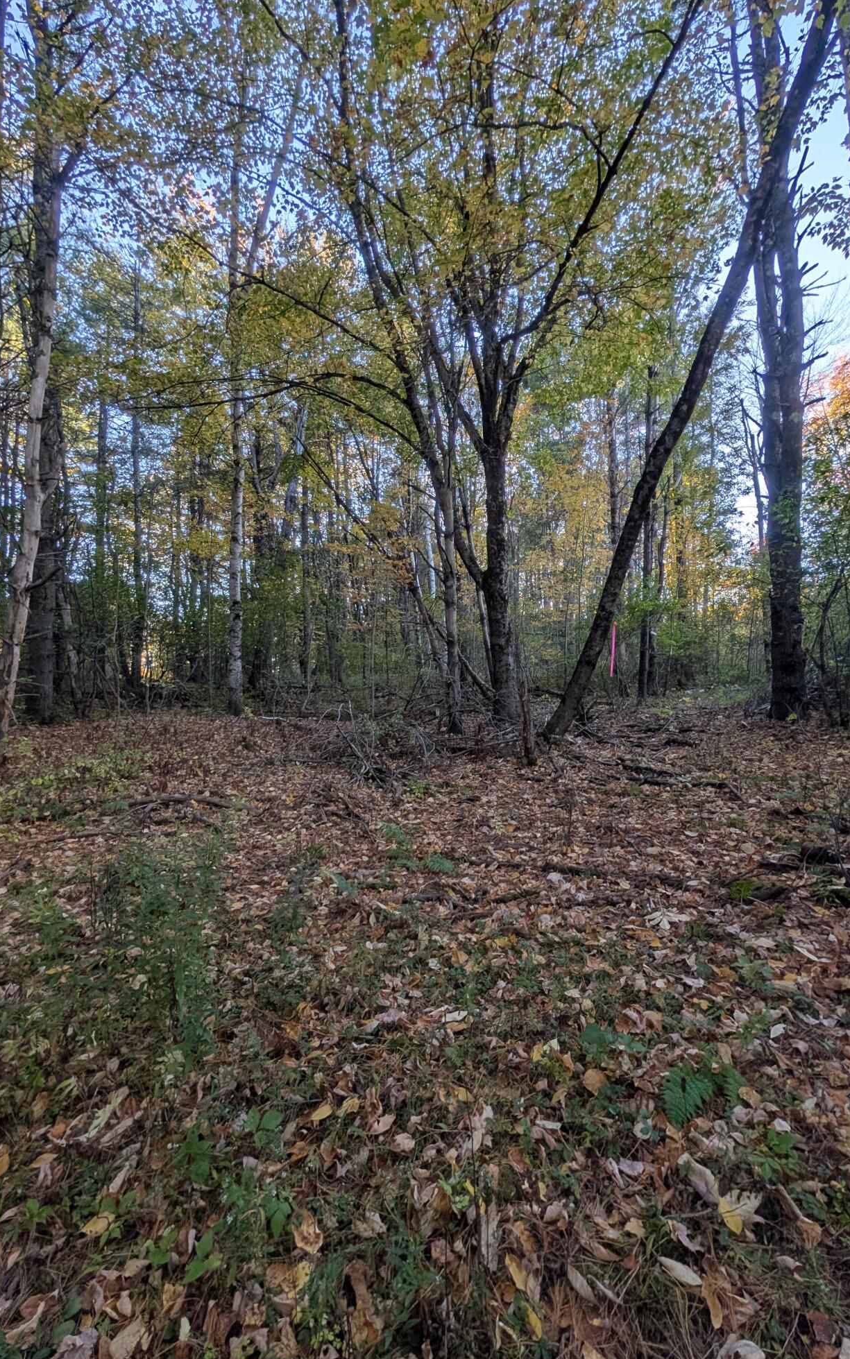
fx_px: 482
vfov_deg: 109.4
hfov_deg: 82.8
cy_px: 682
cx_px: 431
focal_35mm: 13
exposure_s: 1/329
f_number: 1.7
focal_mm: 2.02
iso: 54
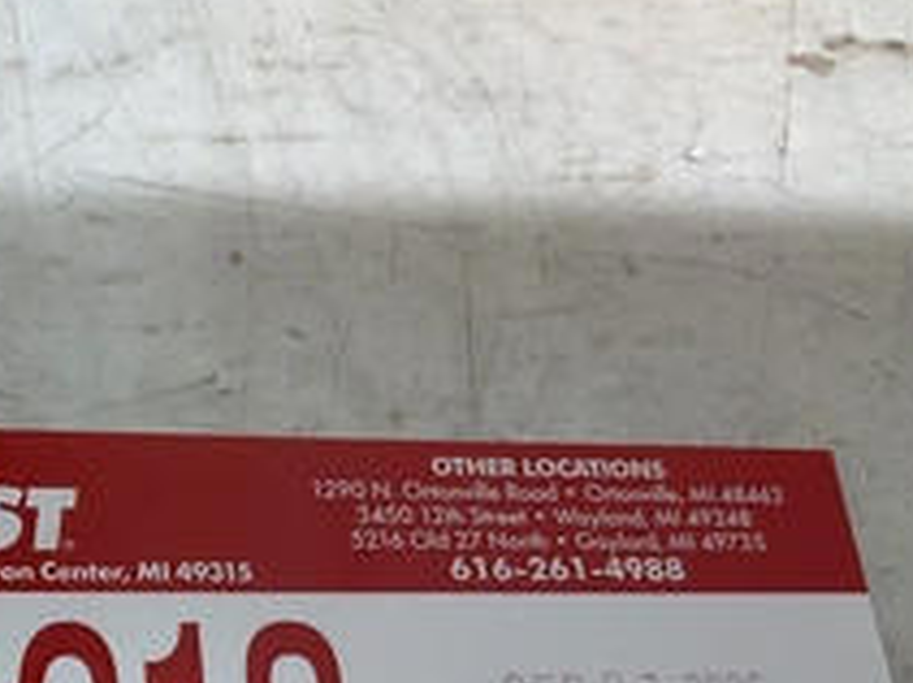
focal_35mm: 55
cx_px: 74
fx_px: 1450
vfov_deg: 26.0
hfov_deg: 33.0
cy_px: 553
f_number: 1.8
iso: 64
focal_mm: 3
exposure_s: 1/120
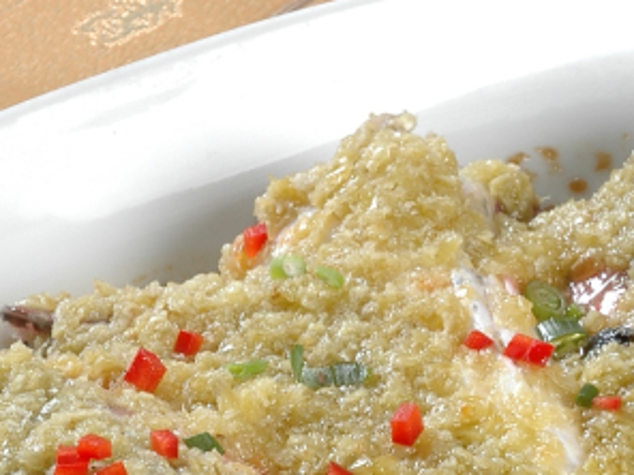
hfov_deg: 8.6
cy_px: 598
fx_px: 4194
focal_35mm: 229
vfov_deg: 6.4
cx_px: 405
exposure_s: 1/125
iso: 200
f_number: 16
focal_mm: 46
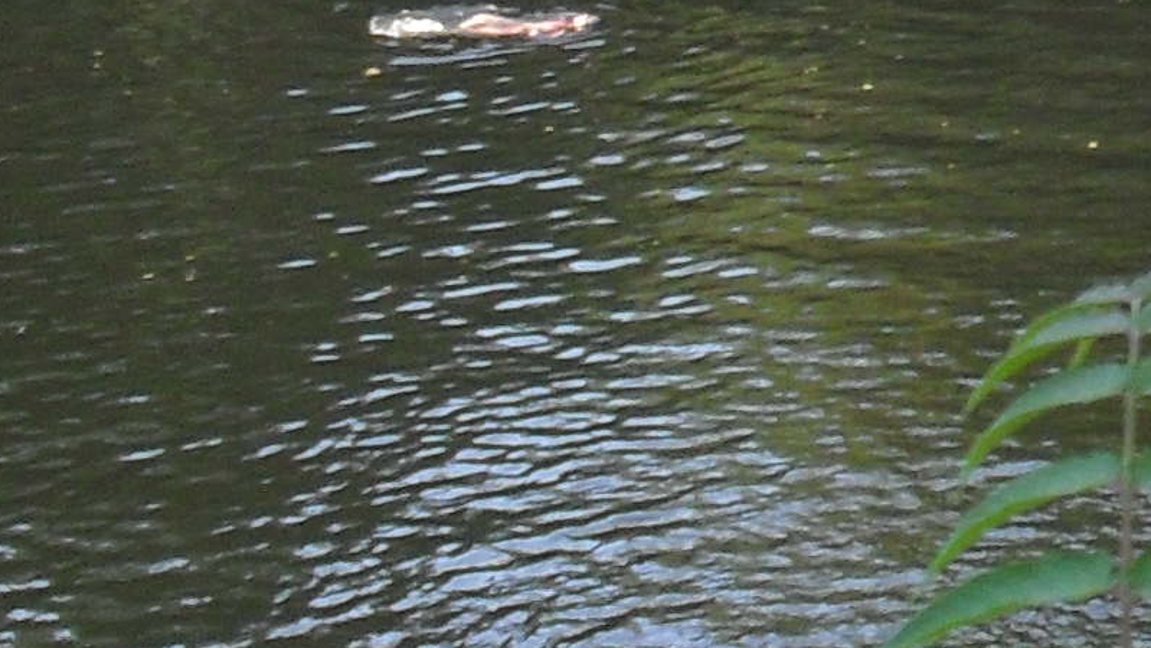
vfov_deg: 6.9
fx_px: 5312
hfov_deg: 11.5
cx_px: 2030
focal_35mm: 174
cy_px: -130
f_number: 3.2
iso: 100
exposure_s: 1/180
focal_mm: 6.3
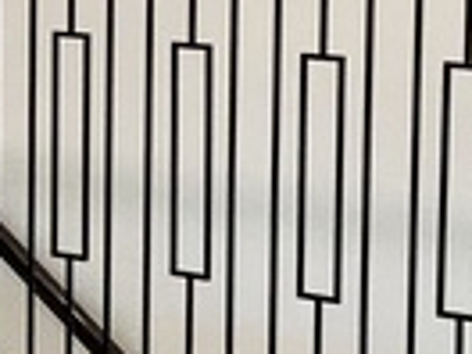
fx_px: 2045
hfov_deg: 12.7
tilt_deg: -6.0
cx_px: -161
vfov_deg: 9.8
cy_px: -7
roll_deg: -0.5
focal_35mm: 150
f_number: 2.4
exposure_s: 1/60
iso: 80
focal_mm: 3.3
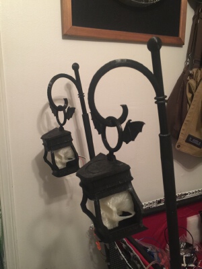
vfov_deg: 61.7
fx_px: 226
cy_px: 134
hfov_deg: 48.2
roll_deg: -0.3
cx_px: 101
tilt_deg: -10.0
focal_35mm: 29
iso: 80
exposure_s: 1/4
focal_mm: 4.15
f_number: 2.2
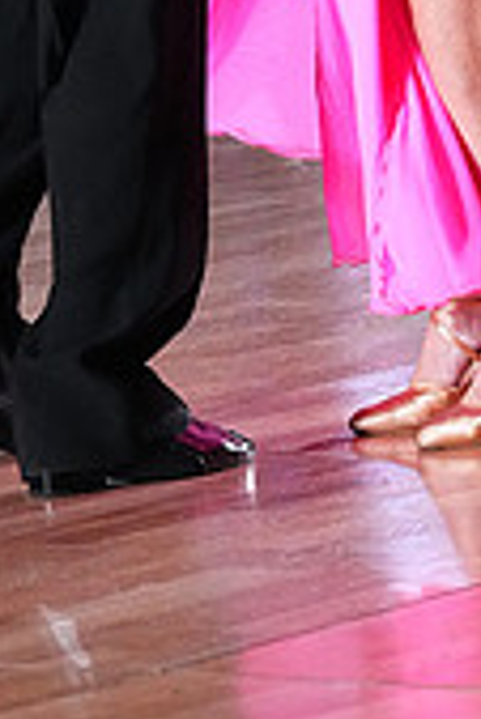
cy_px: -387
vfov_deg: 6.2
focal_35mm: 326
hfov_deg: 4.2
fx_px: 6520
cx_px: 189
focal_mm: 95
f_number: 5
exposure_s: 1/400
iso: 8000
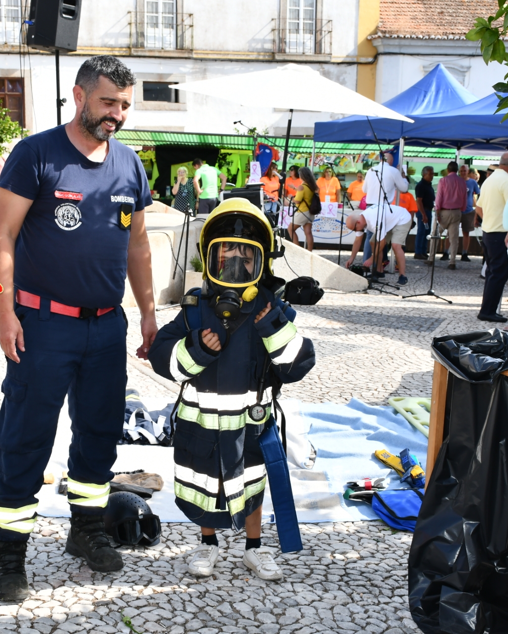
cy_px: 317
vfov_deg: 34.1
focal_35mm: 55
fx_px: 1033
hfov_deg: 27.6
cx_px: 202
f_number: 6.3
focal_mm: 26
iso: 200
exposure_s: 1/250
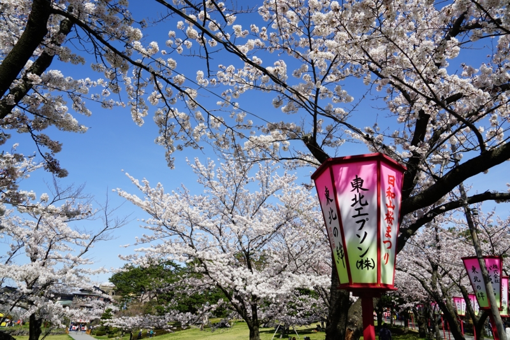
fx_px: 340
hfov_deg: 73.7
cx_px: 255
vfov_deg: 53.2
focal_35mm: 24
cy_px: 170
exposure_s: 1/125
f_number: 11
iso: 100
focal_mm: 24
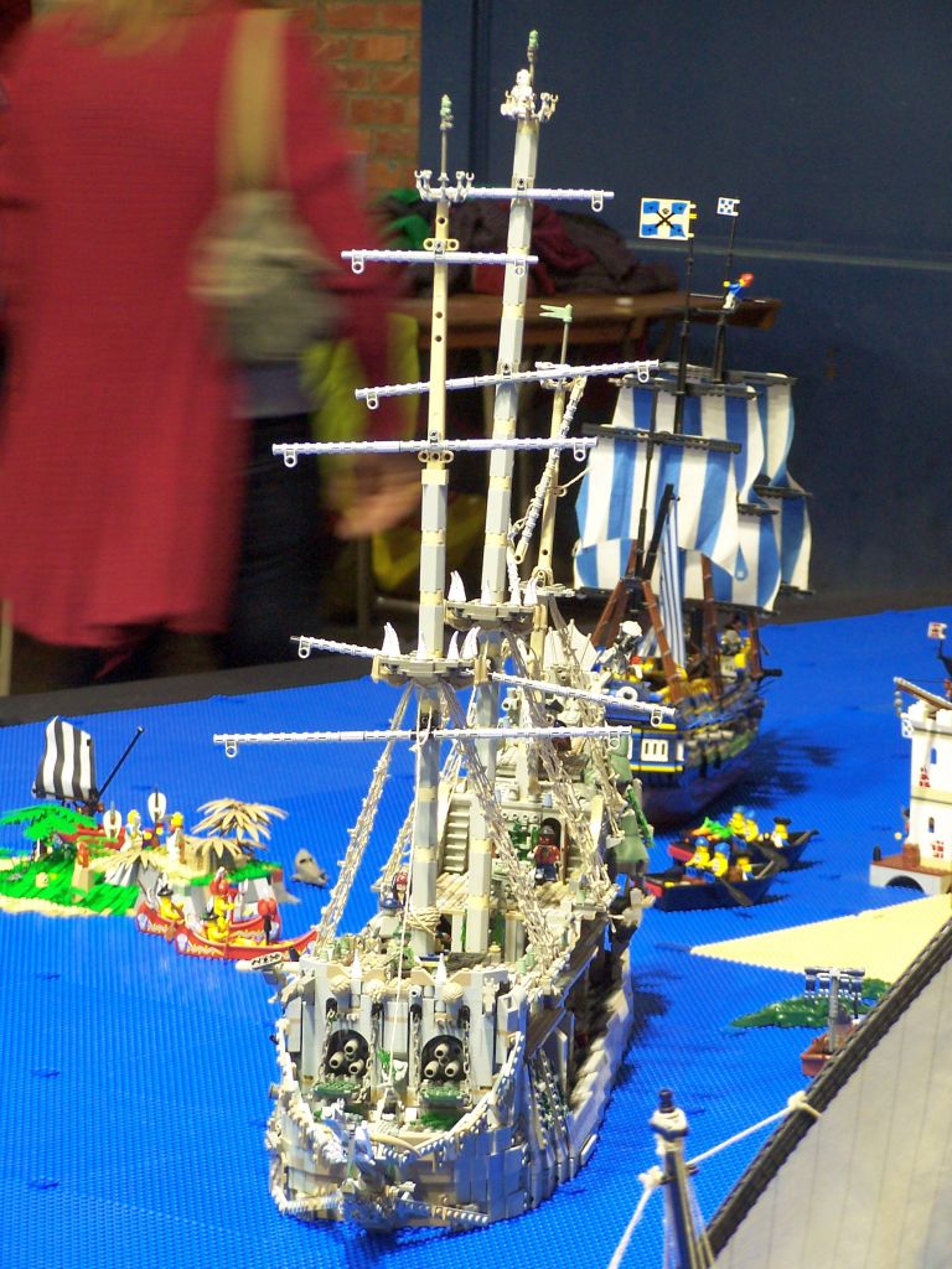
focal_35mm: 139
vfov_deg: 14.2
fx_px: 5097
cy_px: 634
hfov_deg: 10.7
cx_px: 476
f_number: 3.2
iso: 140
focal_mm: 23.1
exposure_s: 1/8
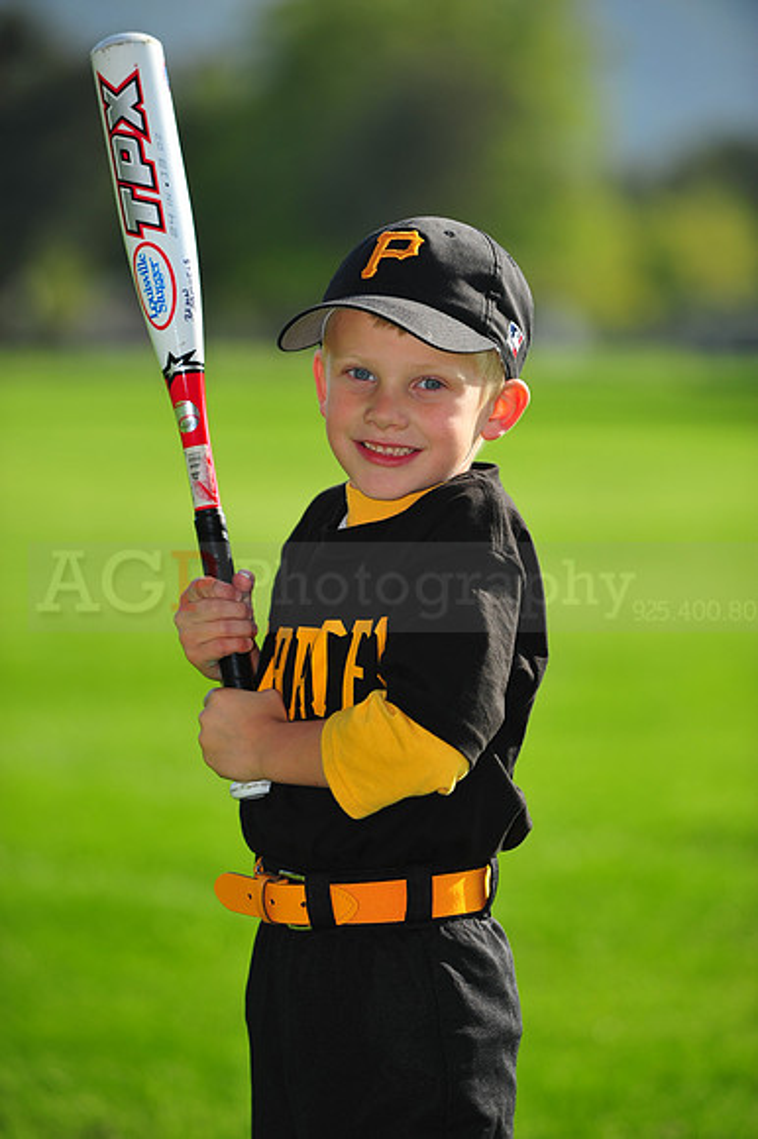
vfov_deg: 10.3
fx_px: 6324
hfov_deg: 6.9
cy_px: 570
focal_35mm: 200
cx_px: 379
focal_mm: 200
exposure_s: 1/1250
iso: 200
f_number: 4
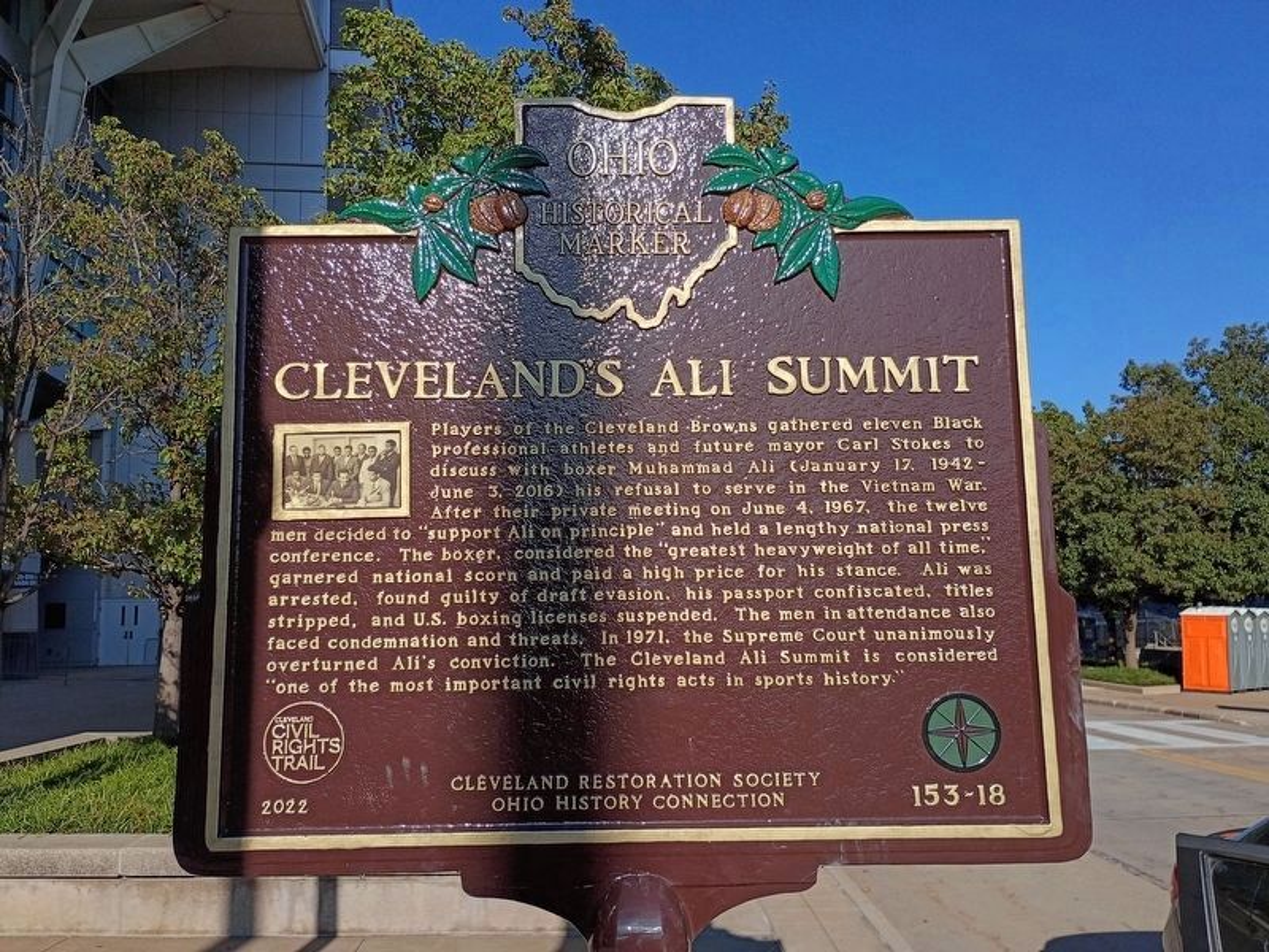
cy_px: 476
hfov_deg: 61.7
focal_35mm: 29
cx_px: 634
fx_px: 1063
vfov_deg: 48.2
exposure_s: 1/1307
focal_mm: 4.27
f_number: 1.8
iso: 102
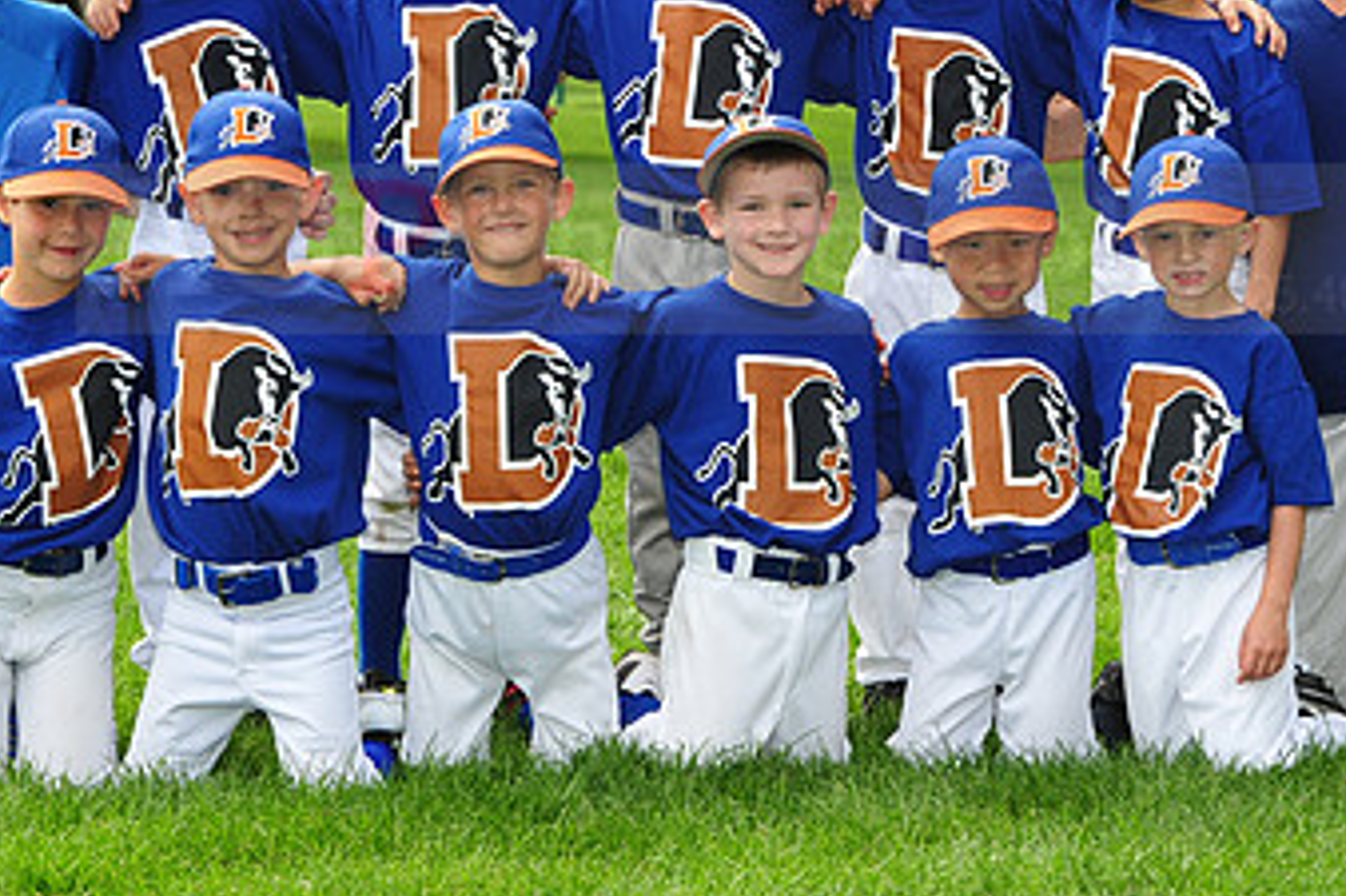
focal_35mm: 192
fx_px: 7175
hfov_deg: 10.7
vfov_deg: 7.1
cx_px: 745
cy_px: 215
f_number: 9
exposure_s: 1/250
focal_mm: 112
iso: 320
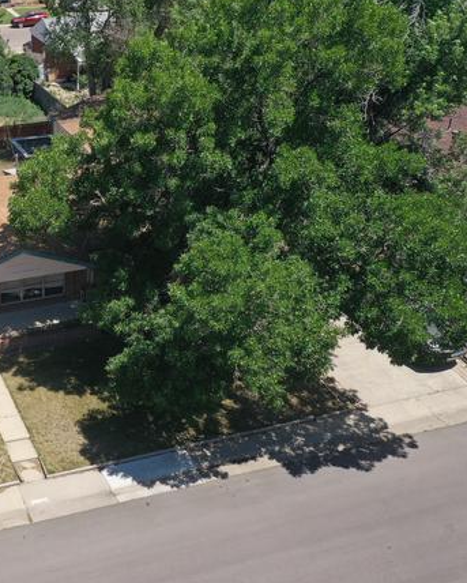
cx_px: 22
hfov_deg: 30.9
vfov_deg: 40.3
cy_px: 260
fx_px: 794
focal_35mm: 46
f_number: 5.6
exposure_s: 1/400
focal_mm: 10.26
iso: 100
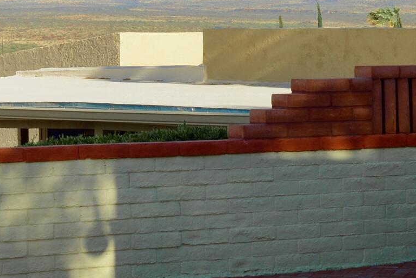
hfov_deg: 10.8
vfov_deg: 7.3
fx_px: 2173
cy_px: 23
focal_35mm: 188
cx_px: -1
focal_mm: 48
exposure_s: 1/160
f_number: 16
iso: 250
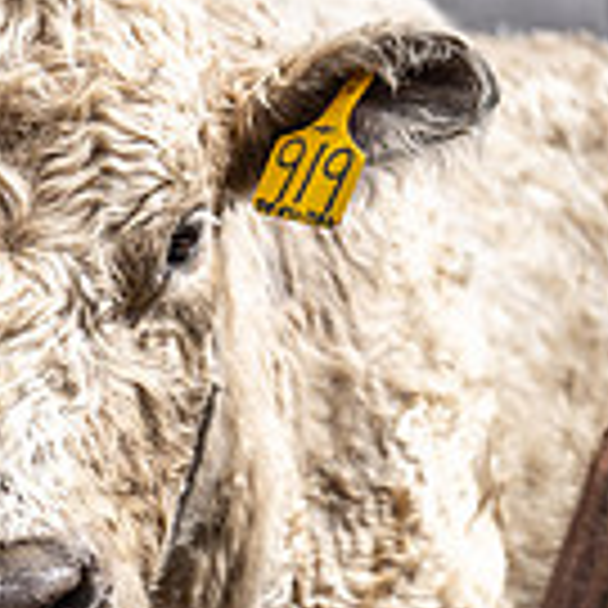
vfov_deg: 2.9
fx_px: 12002
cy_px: 718
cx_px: -392
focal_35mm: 604
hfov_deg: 2.9
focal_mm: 165
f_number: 2.8
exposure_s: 1/5000
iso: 500
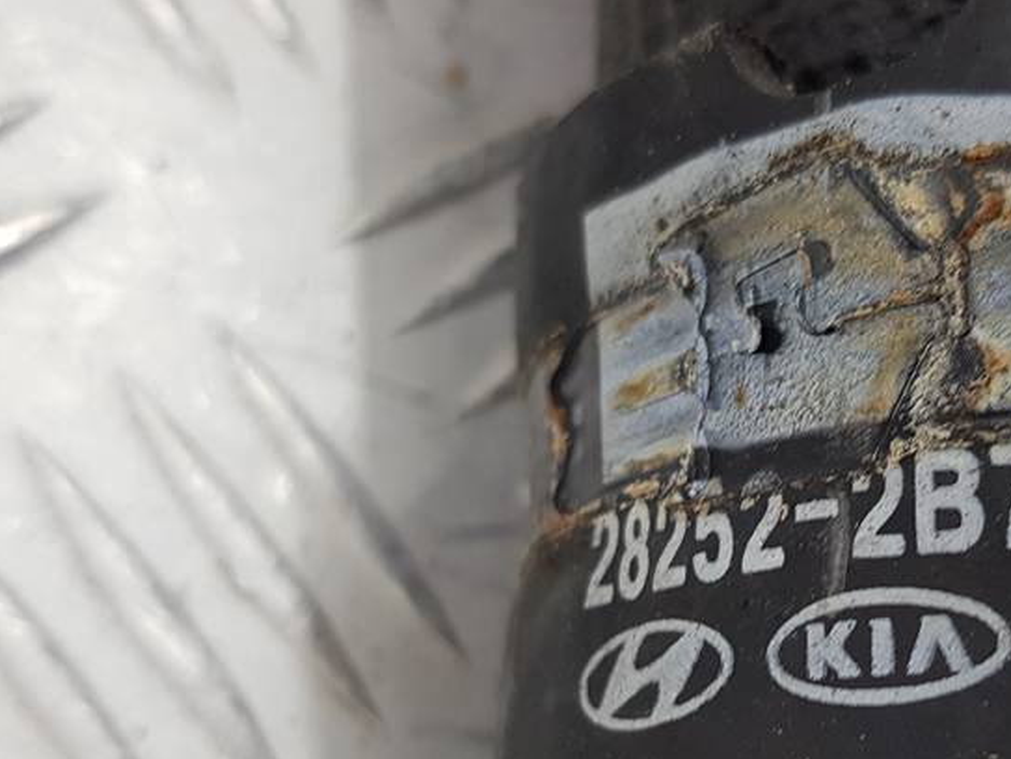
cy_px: 558
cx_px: 767
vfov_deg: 29.3
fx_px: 1432
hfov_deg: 37.8
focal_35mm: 49
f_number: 1.7
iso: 80
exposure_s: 1/50
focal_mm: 4.2
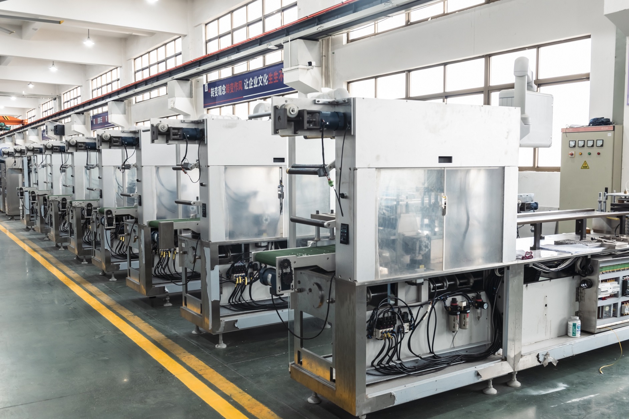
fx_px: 612
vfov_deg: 37.9
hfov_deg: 54.4
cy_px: 210
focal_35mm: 35
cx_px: 314
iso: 500
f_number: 9
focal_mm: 35
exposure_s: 1/4
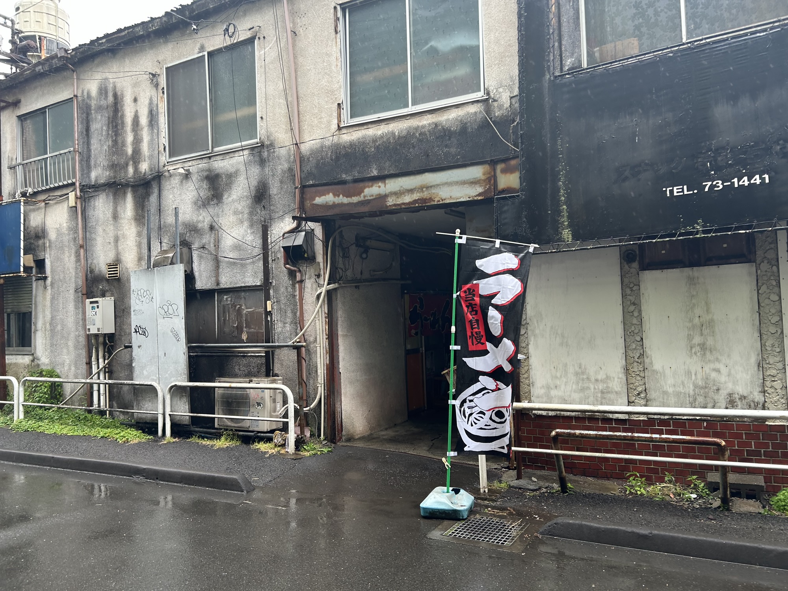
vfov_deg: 53.1
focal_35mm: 26
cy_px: 296
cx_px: 394
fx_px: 592
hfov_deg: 67.3
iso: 32
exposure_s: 1/126
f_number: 1.5
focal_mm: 5.7
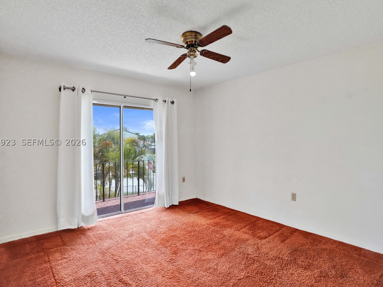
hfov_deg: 87.8
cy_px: 142
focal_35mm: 18
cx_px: 189
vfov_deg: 71.6
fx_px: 199
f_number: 8
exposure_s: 1/250
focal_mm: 16
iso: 5000
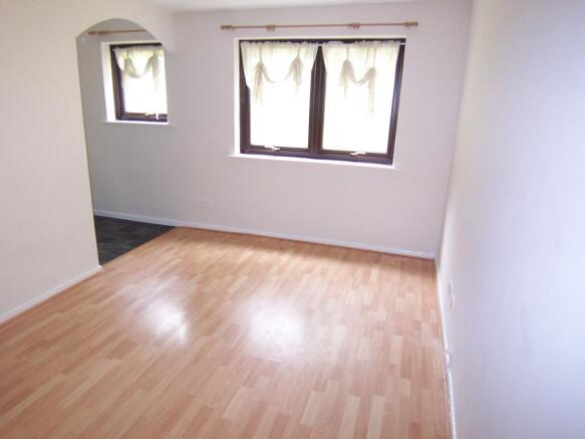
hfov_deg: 73.9
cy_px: 220
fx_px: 389
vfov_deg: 58.9
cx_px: 292
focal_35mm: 23
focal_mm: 3.8
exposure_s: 1/30
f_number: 2.8
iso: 200
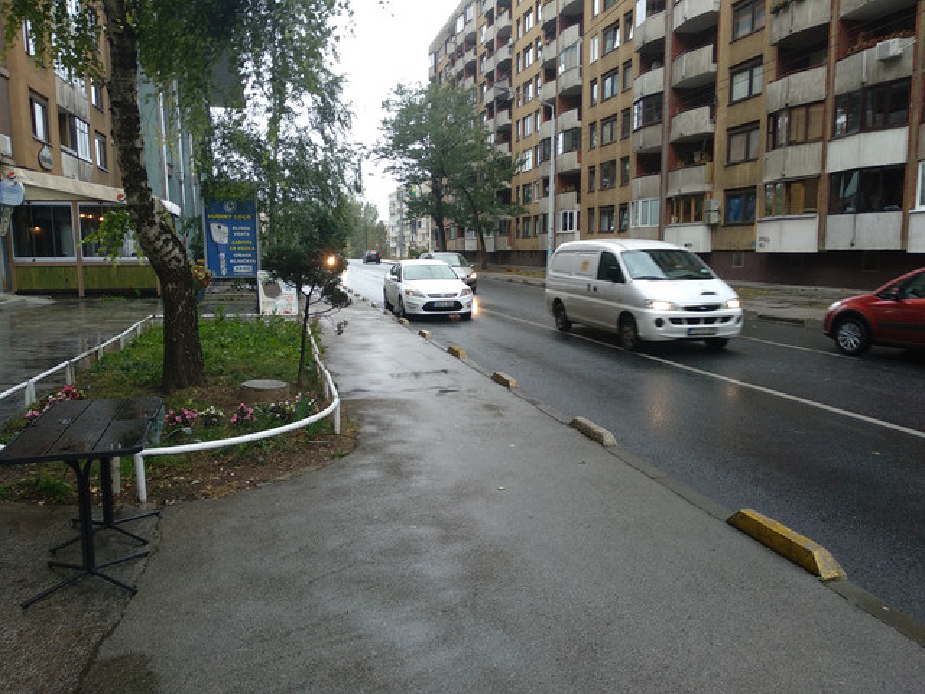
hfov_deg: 67.3
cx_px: 462
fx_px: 695
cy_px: 347
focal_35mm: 26
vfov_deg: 53.1
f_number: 2.2
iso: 200
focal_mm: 3.81
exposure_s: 1/50
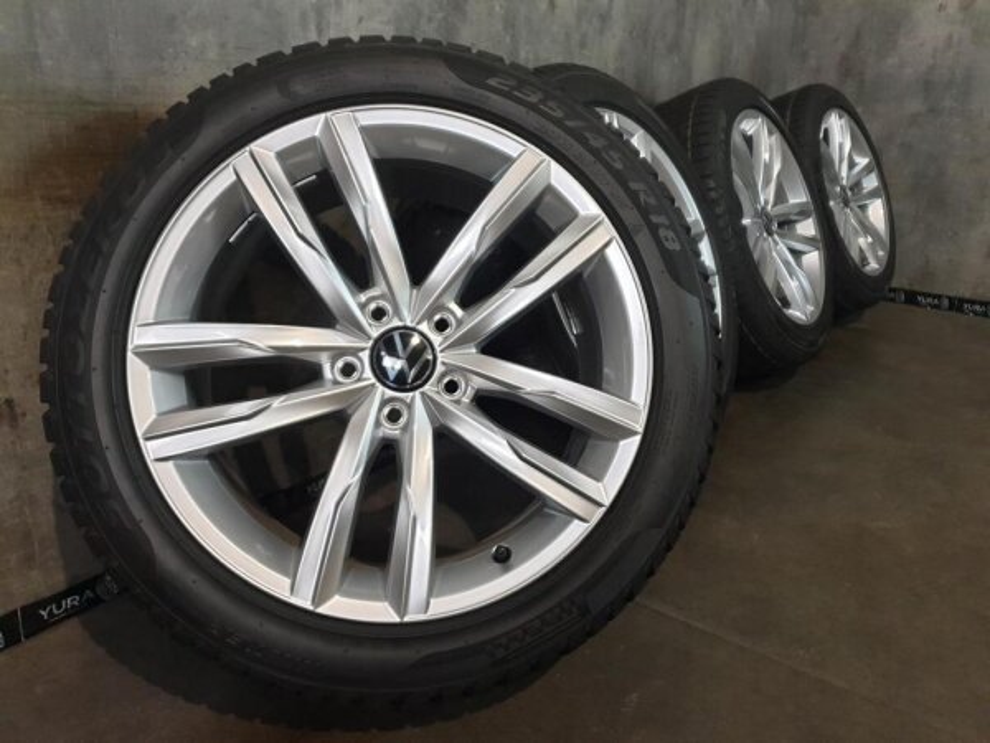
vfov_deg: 53.1
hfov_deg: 67.3
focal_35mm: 26
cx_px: 495
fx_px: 744
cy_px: 372
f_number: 1.5
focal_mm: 4.3
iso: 200
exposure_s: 1/50
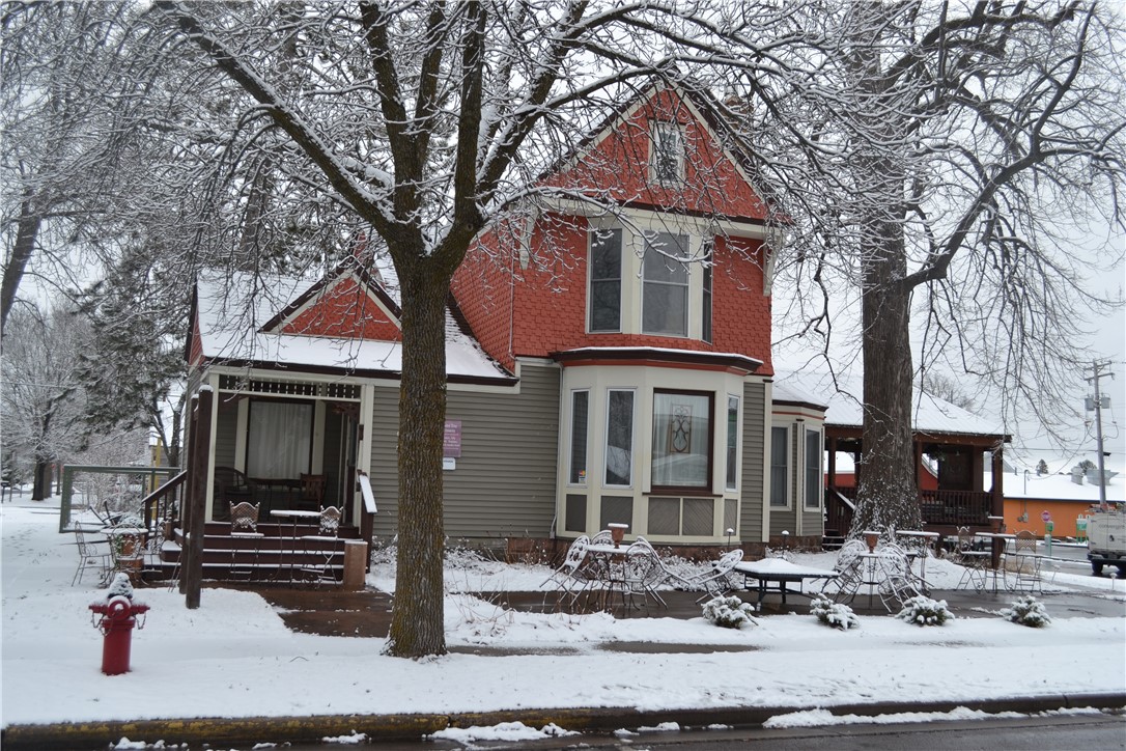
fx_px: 1126
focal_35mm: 36
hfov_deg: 53.1
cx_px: 563
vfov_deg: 36.9
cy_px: 376
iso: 100
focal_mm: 24
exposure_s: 1/125
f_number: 5.6
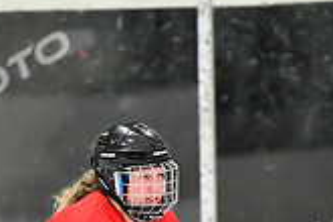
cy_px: 376
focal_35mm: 1052
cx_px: 71
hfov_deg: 2.0
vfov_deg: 1.3
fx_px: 9730
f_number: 2.8
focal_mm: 200
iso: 5000
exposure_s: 1/1250
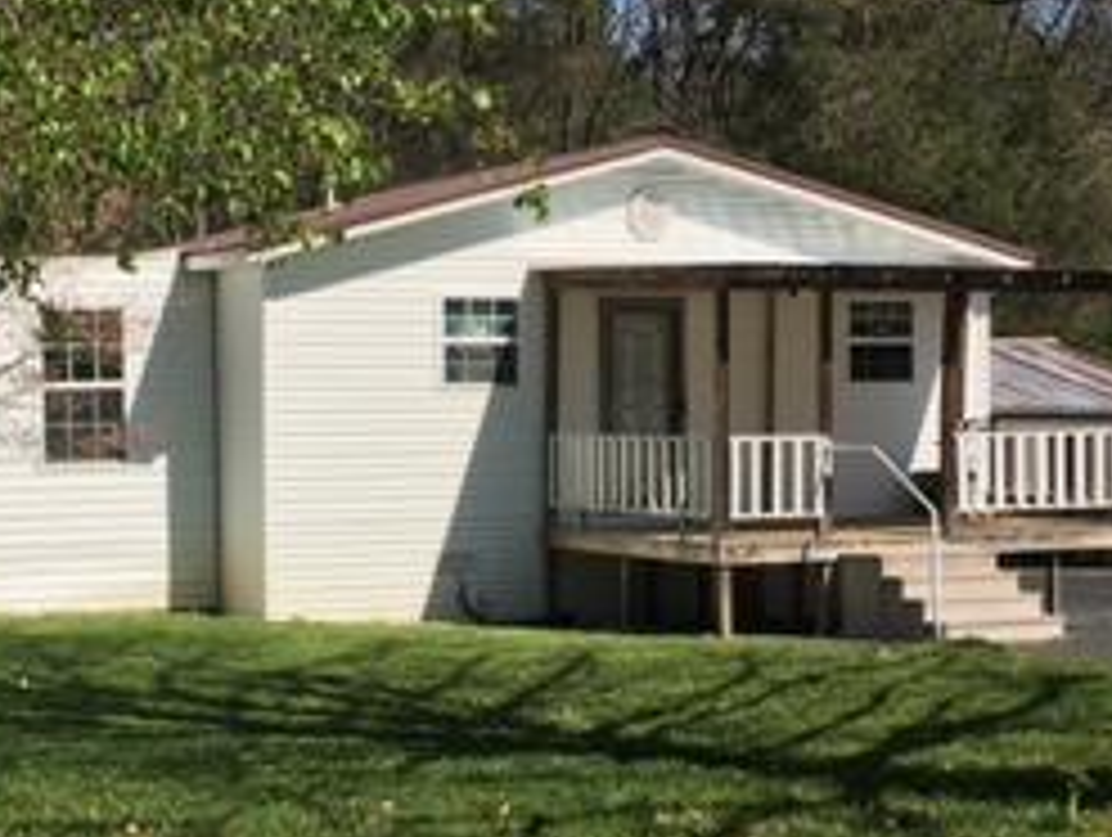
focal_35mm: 75
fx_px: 2413
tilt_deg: +2.2
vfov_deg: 19.7
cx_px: 369
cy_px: 441
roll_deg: +0.9
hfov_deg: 25.8
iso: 25
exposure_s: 1/1425
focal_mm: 4.15
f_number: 2.2
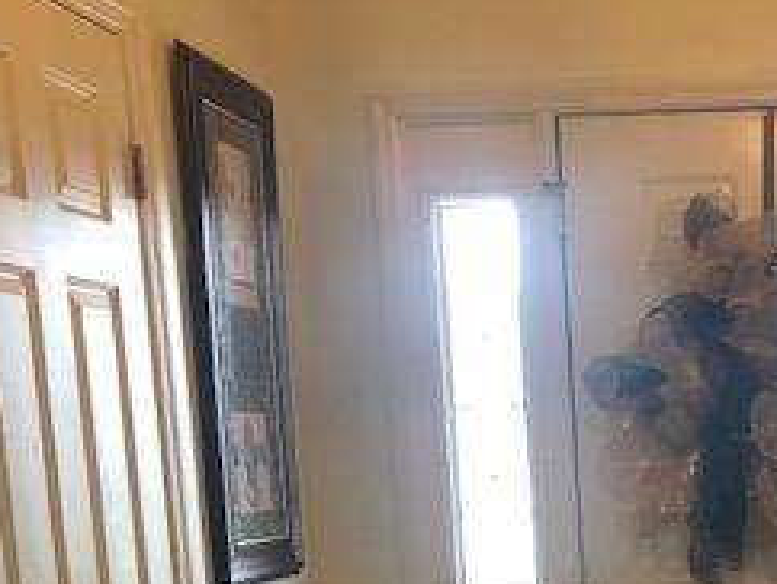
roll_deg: +1.0
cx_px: 790
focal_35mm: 74
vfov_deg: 18.5
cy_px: 757
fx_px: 1663
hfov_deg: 25.0
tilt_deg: -11.3
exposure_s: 1/20
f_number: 1.8
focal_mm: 3.99
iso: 40
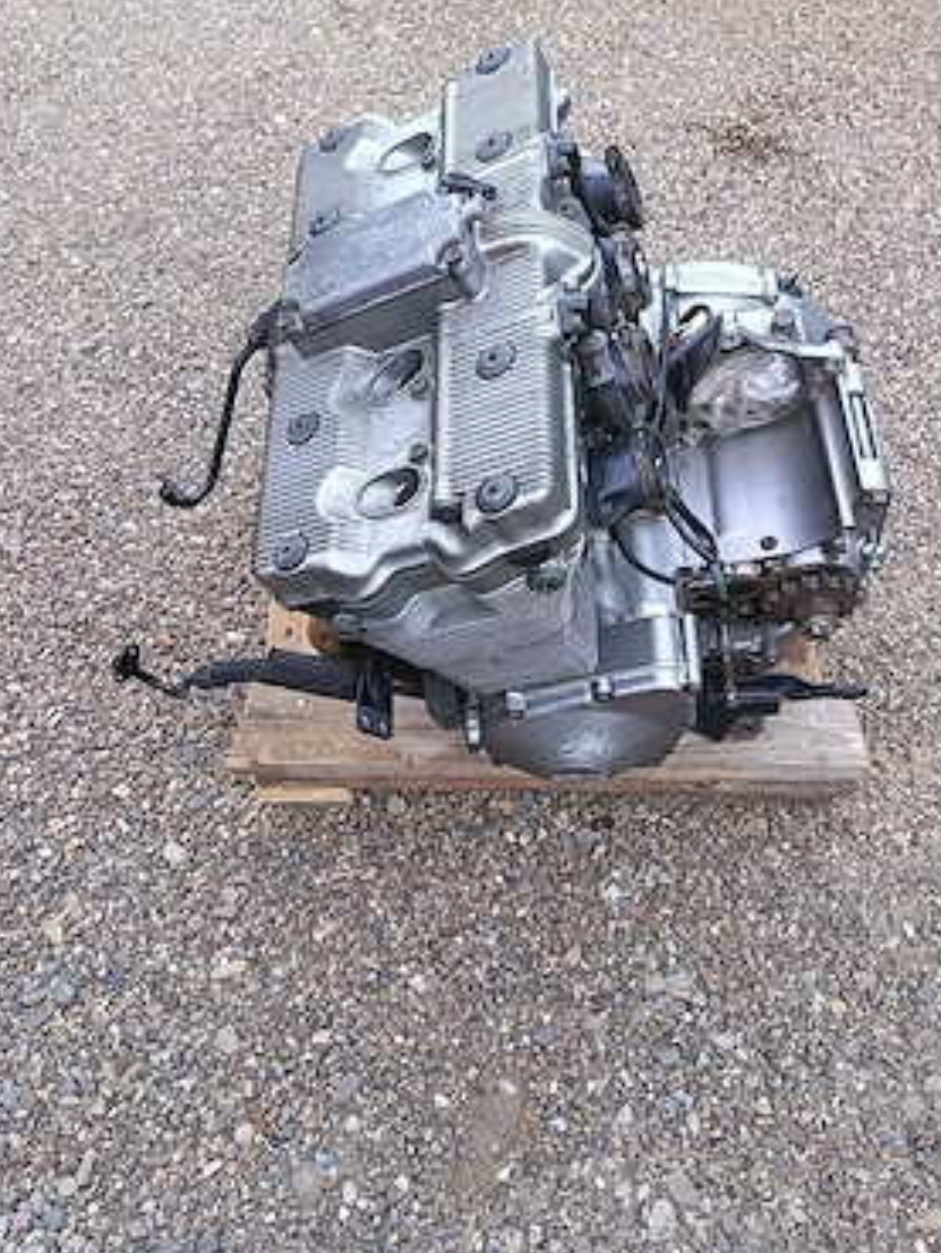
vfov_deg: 67.3
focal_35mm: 26
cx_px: 469
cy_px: 645
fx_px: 942
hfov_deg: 53.1
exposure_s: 1/100
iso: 1874
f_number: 1.75
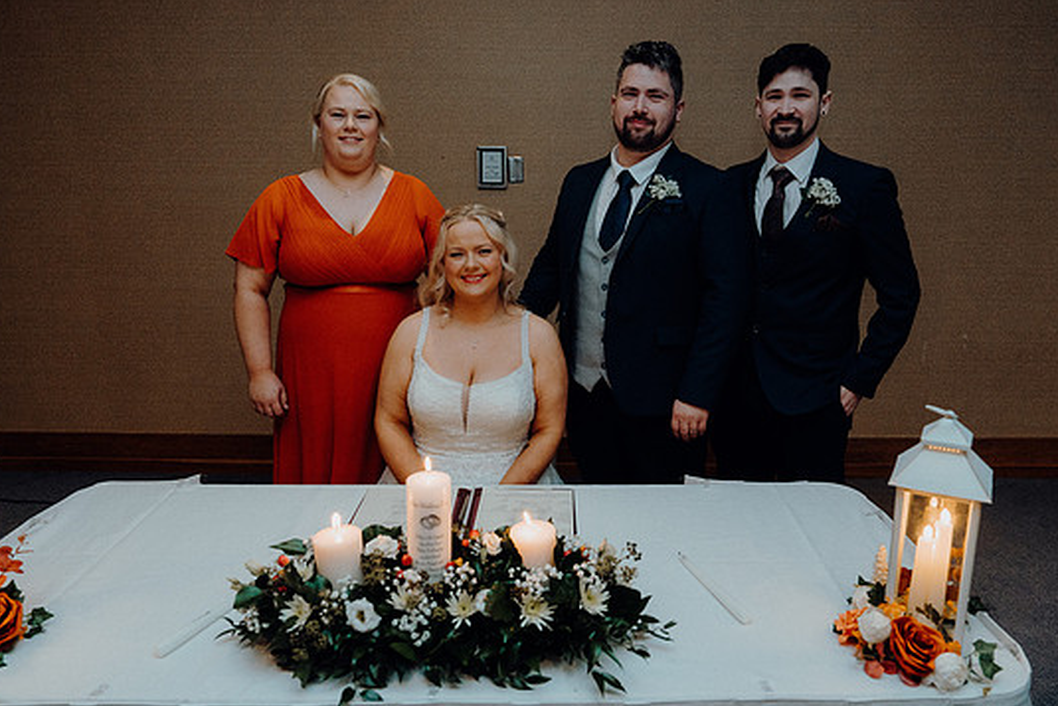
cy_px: 345
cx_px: 544
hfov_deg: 69.4
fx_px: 764
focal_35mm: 26
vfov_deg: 49.6
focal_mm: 24
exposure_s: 1/160
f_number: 3.5
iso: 2500
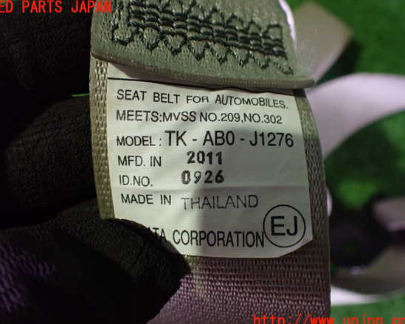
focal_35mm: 32
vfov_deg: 45.8
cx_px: 198
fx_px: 383
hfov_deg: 55.7
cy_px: 165
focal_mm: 5.4
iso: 800
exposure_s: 1/50
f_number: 2.3
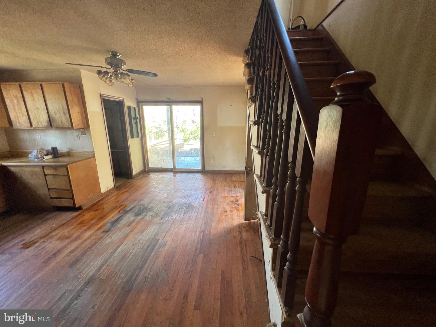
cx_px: 218
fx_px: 164
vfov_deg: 89.9
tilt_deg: -14.4
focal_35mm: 13
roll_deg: +0.0
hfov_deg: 106.2
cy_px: 164
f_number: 1.8
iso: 160
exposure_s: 1/121
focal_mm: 1.57
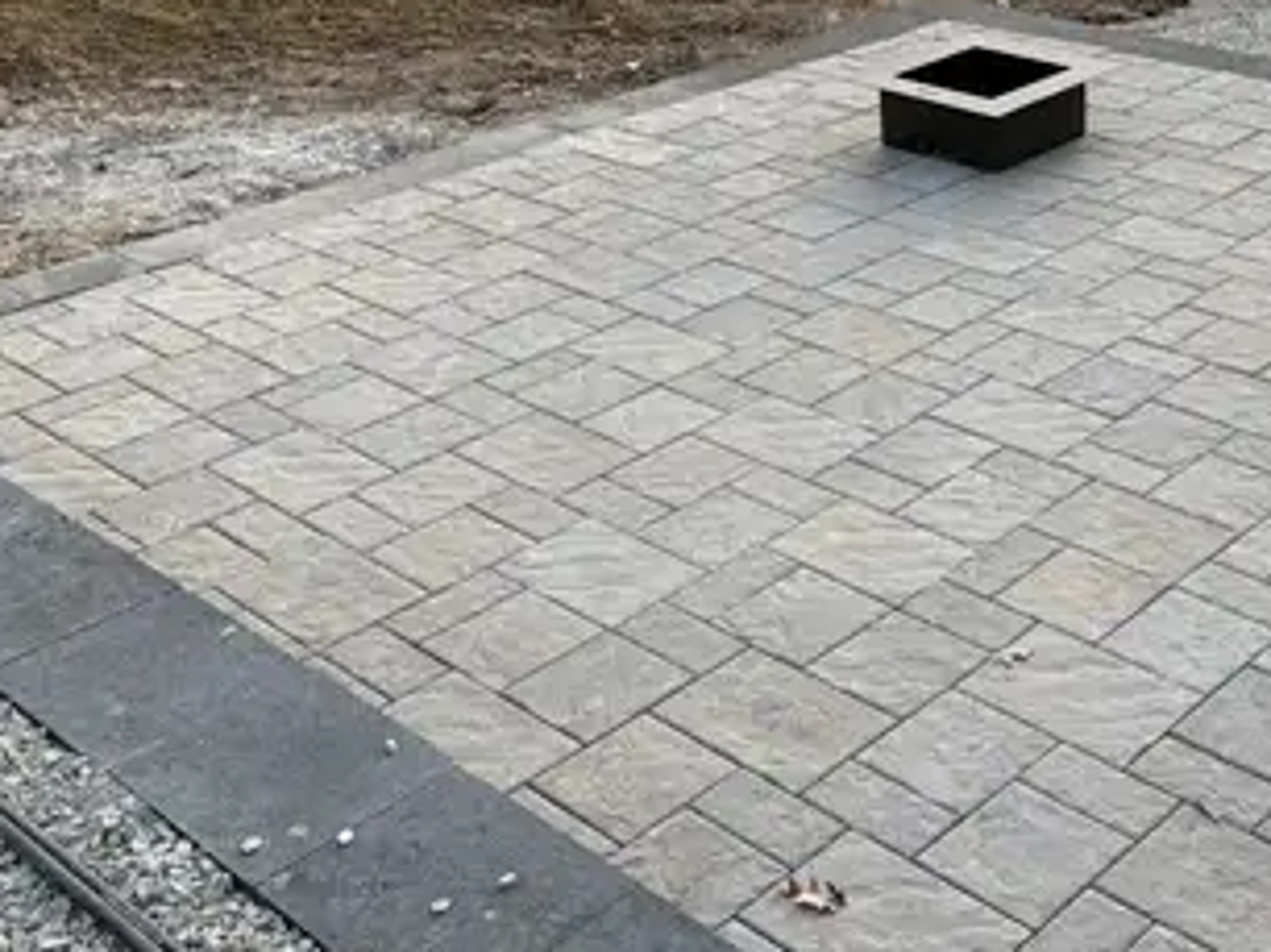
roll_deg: +2.5
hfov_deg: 36.1
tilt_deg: -21.0
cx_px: 1034
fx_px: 1871
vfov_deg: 27.9
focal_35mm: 51
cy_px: 170
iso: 50
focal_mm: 5.96
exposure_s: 1/266
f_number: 1.6
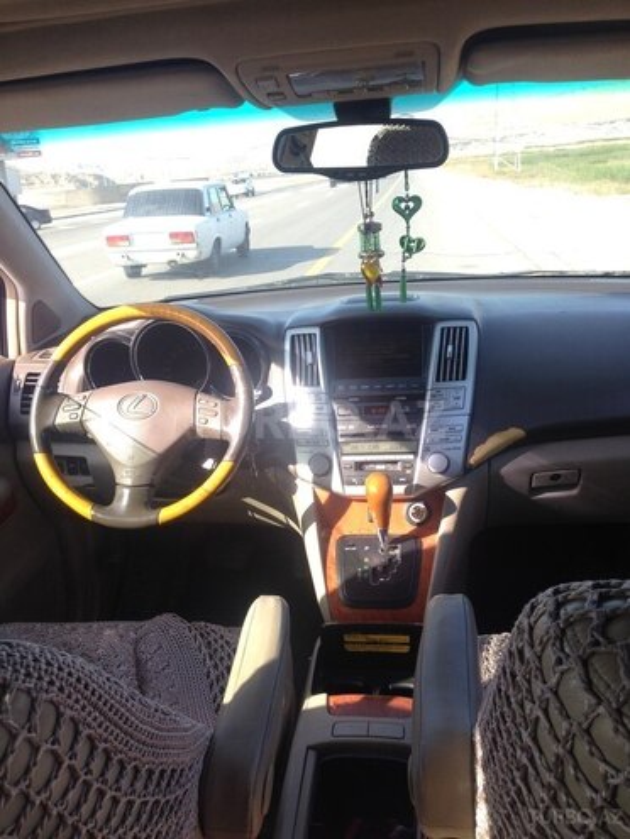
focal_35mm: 33
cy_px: 420
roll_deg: +2.4
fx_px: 801
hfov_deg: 42.9
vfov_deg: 55.4
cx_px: 315
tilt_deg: -14.8
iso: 50
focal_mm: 4.12
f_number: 2.4
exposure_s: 1/291
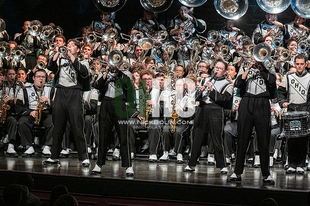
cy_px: 103
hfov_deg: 9.5
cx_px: 155
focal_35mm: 217
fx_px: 1867
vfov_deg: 6.3
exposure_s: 1/500
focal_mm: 145
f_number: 4
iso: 4000
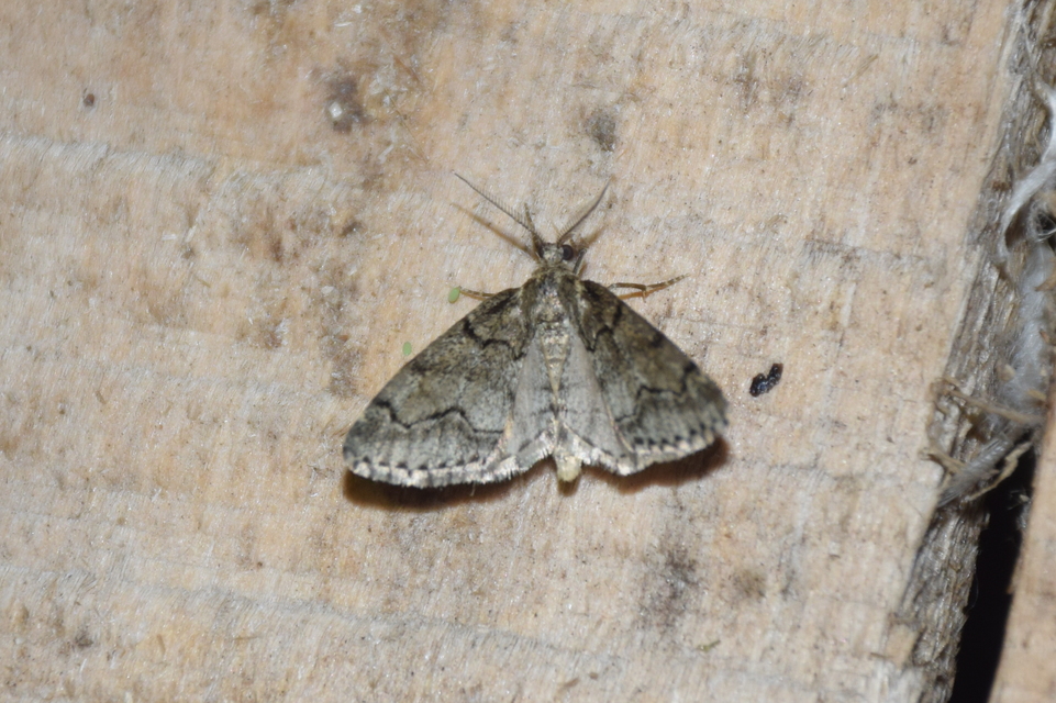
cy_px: 352
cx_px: 528
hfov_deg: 9.8
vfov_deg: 6.5
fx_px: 6158
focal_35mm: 210
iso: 320
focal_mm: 140
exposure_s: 1/60
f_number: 7.1
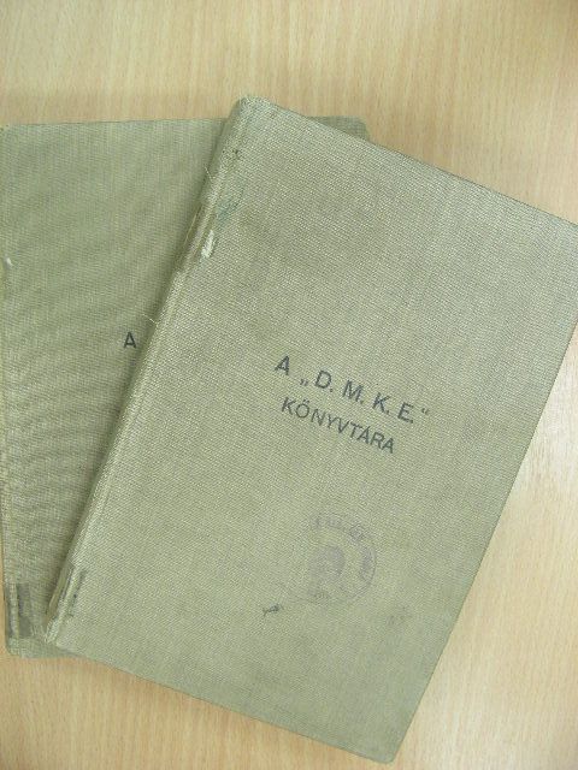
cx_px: 289
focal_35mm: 38
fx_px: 846
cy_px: 385
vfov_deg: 49.0
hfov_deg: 37.7
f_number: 3.5
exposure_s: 1/13.3
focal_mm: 6.3
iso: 200
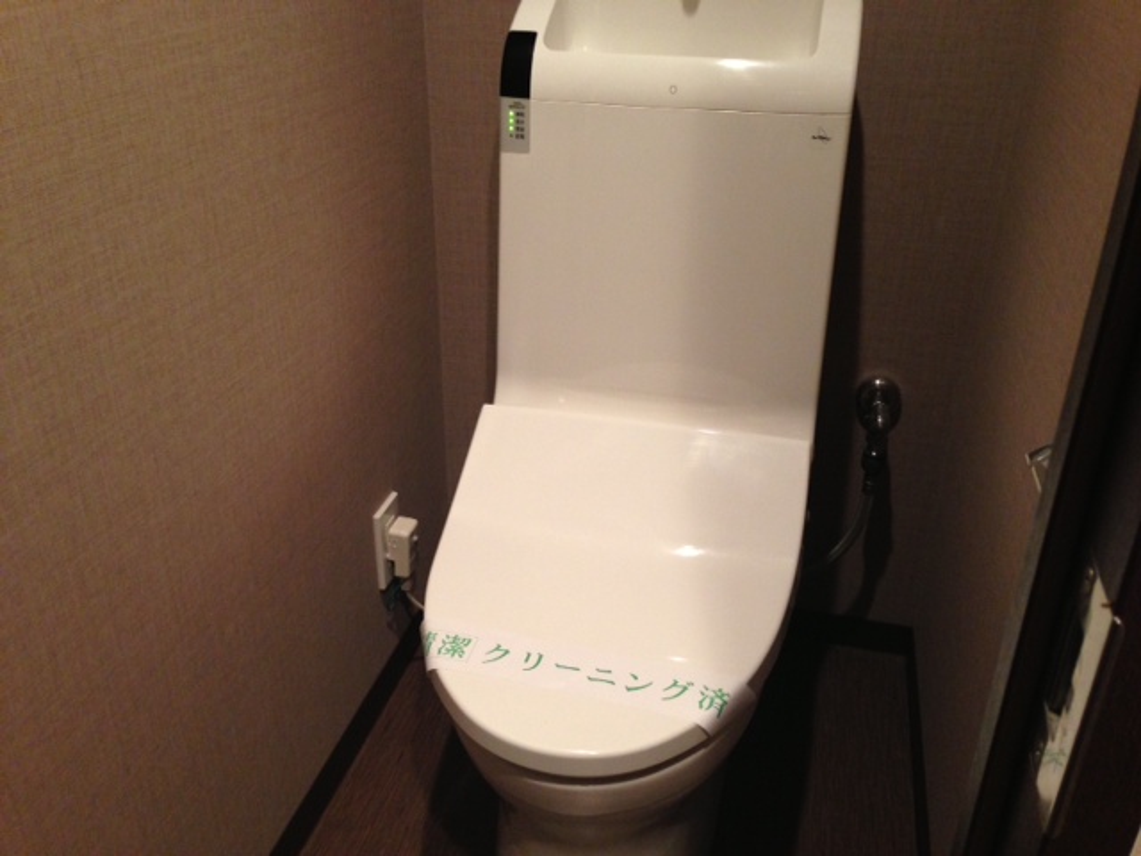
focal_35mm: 33
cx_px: 570
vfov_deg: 42.9
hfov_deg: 55.4
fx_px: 1088
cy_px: 428
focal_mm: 4.13
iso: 200
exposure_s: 1/20
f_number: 2.4
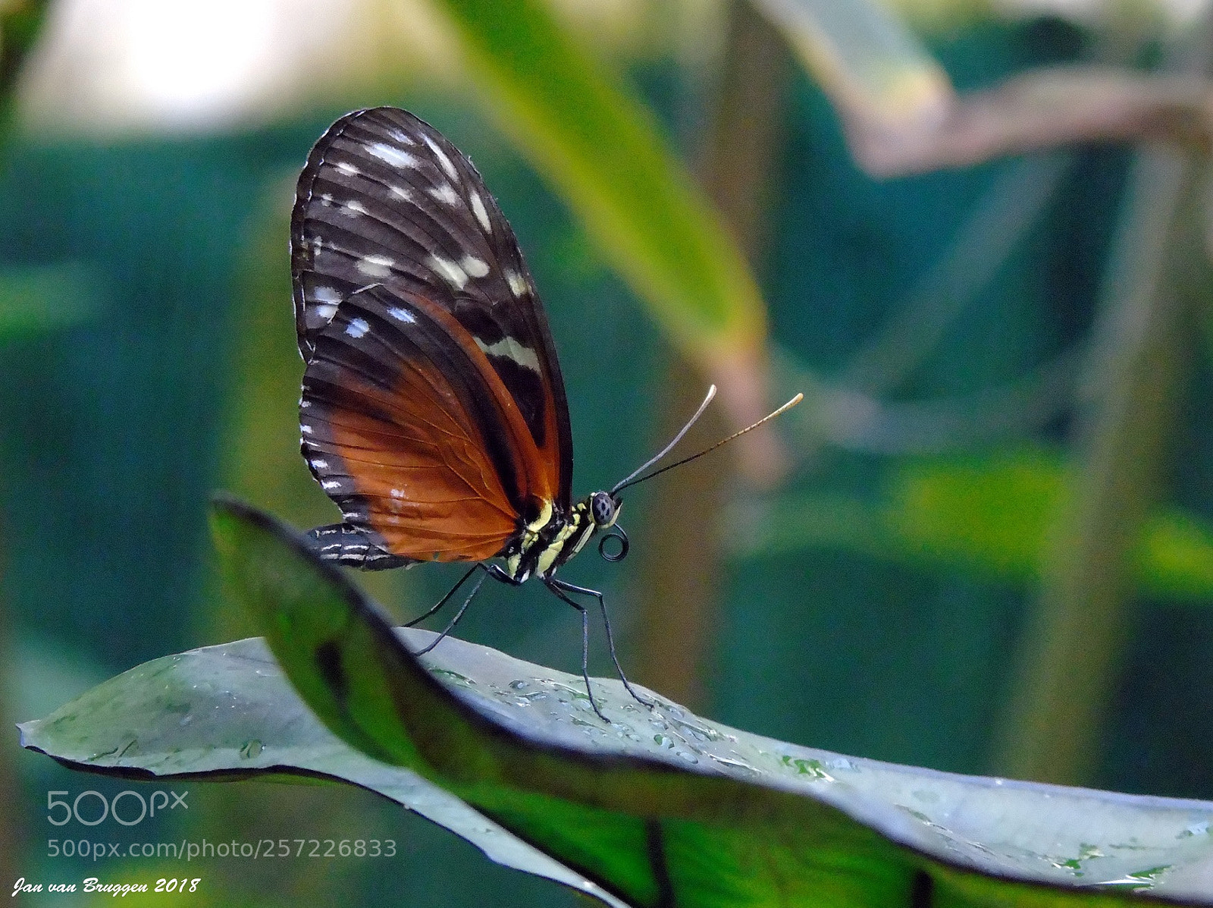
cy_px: 454
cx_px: 606
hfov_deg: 6.3
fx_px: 11098
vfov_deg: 4.7
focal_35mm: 317
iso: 800
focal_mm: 57
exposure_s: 1/60
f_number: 5.1
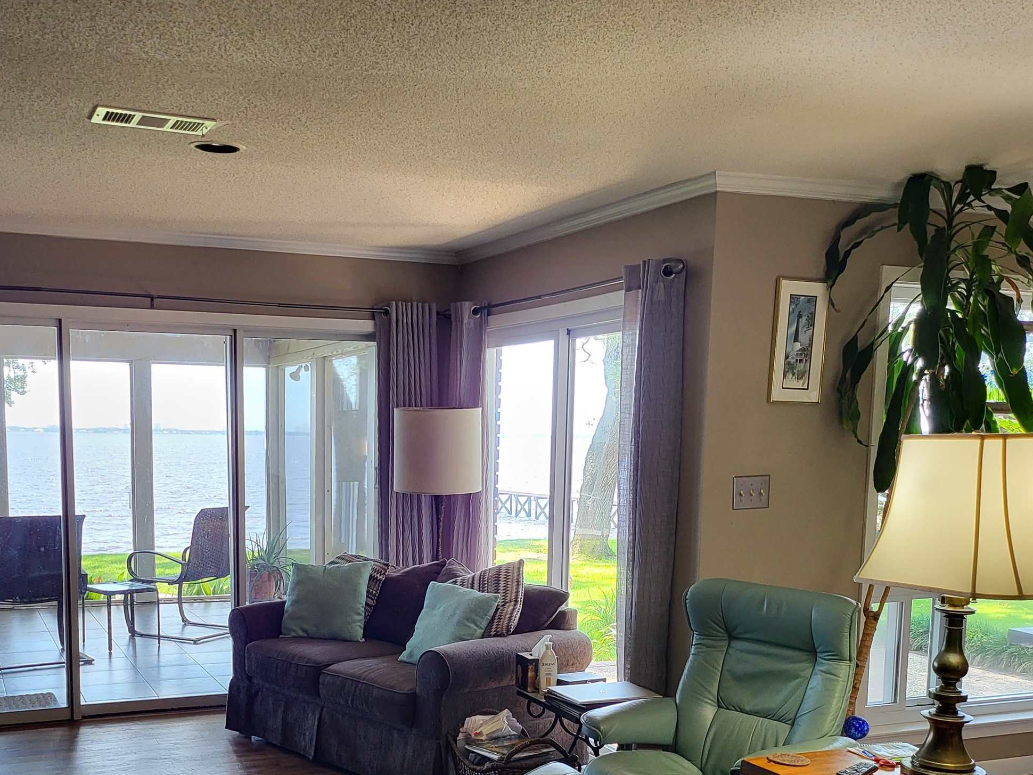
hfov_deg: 48.5
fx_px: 1134
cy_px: 566
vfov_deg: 37.0
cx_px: 380
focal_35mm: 38
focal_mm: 5
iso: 160
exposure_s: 1/120
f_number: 1.8
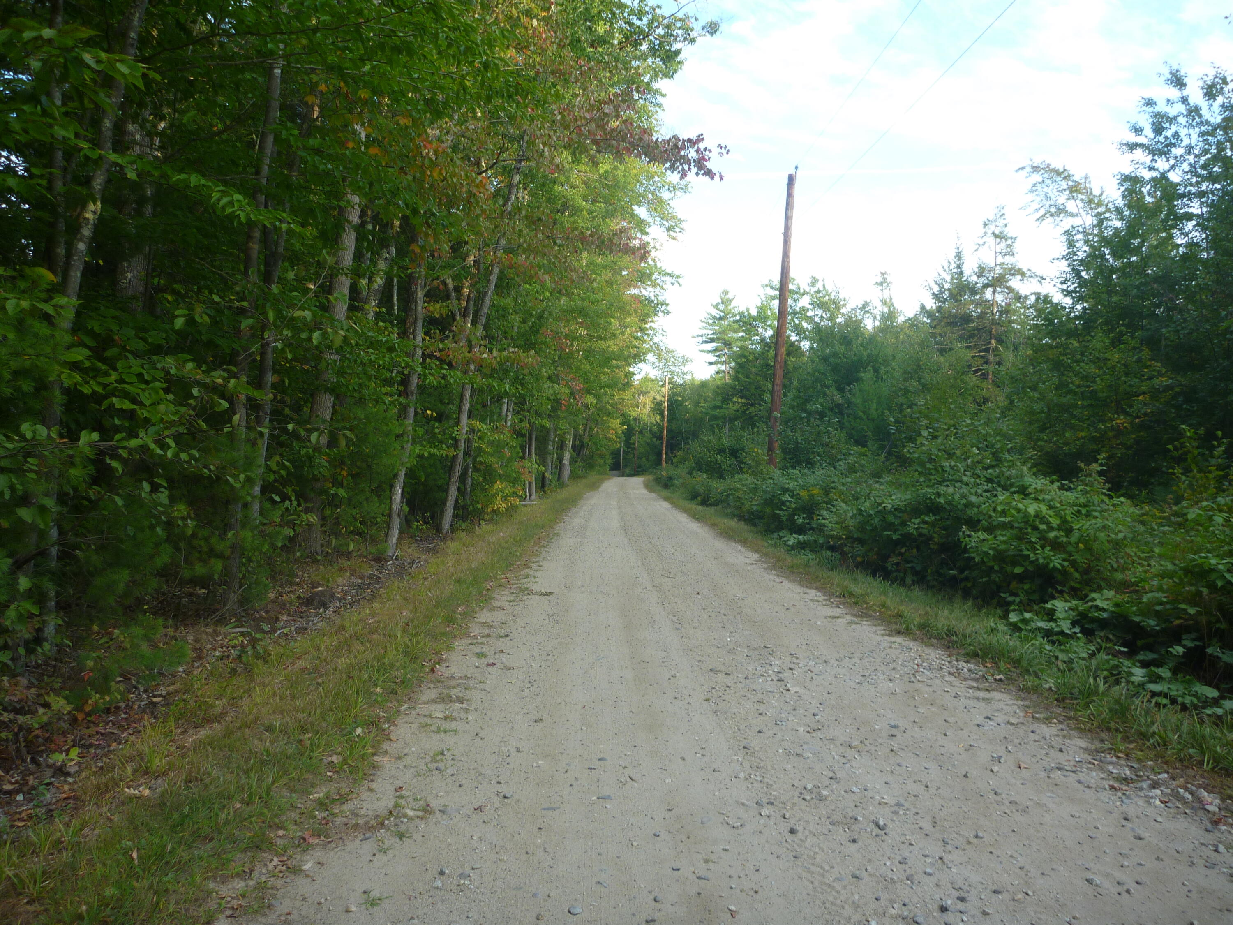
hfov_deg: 63.4
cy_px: 462
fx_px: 997
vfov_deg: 49.7
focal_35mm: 28
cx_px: 616
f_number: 3.3
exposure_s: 1/80
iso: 80
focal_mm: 4.9
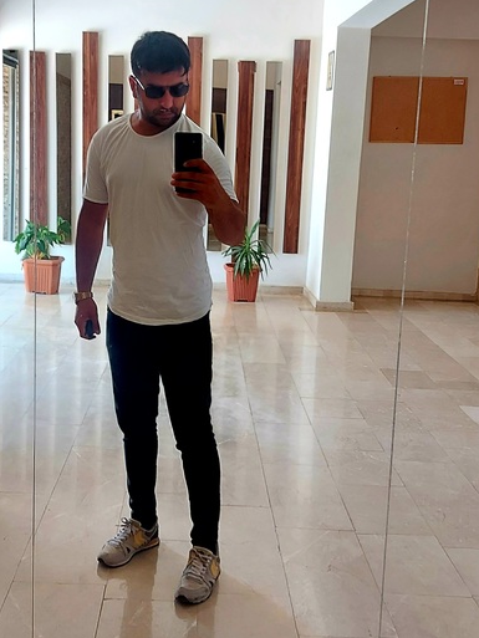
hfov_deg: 33.5
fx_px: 793
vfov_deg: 43.8
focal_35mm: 43
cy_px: 281
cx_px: 183
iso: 200
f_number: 1.8
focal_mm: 5.23
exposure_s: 1/33
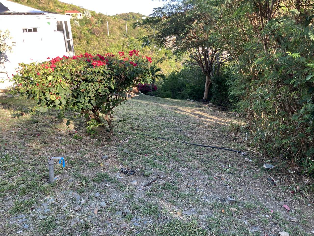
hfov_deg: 63.4
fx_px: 254
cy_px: 118
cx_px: 157
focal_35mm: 28
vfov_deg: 49.7
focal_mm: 3.99
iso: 20
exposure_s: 1/131
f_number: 1.8
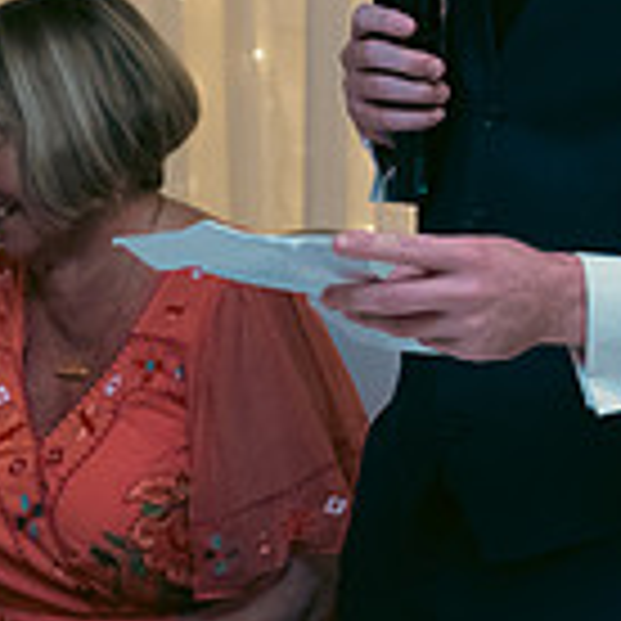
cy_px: -52
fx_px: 2902
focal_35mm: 143
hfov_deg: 12.1
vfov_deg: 12.0
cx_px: 50
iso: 800
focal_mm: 40
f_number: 3.5
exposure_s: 1/160
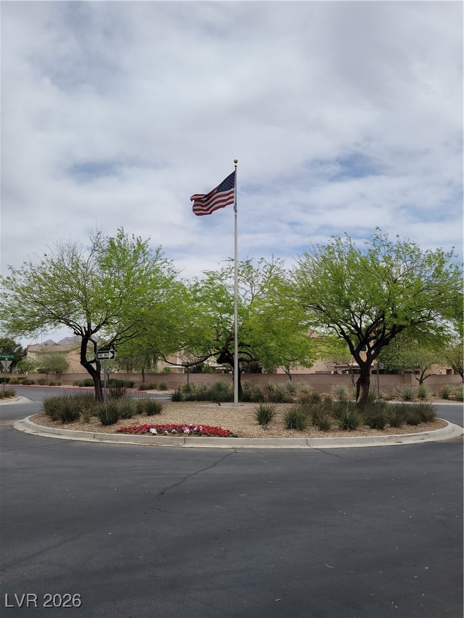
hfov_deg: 53.1
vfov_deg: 67.3
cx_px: 232
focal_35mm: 26
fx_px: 465
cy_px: 309
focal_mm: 5.4
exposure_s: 1/4087
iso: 40
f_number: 1.8
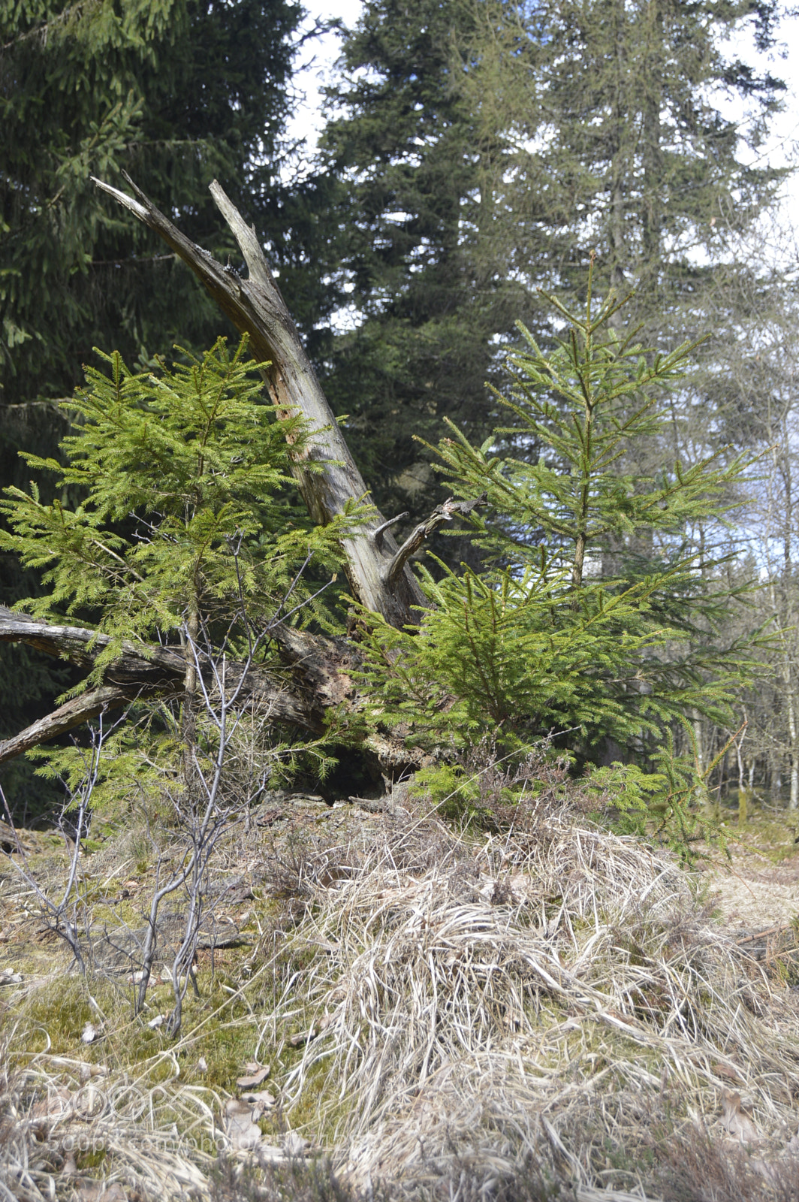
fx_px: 1501
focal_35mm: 45
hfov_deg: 29.8
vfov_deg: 43.6
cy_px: 601
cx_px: 400
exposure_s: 1/125
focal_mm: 30
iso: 100
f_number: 5.6
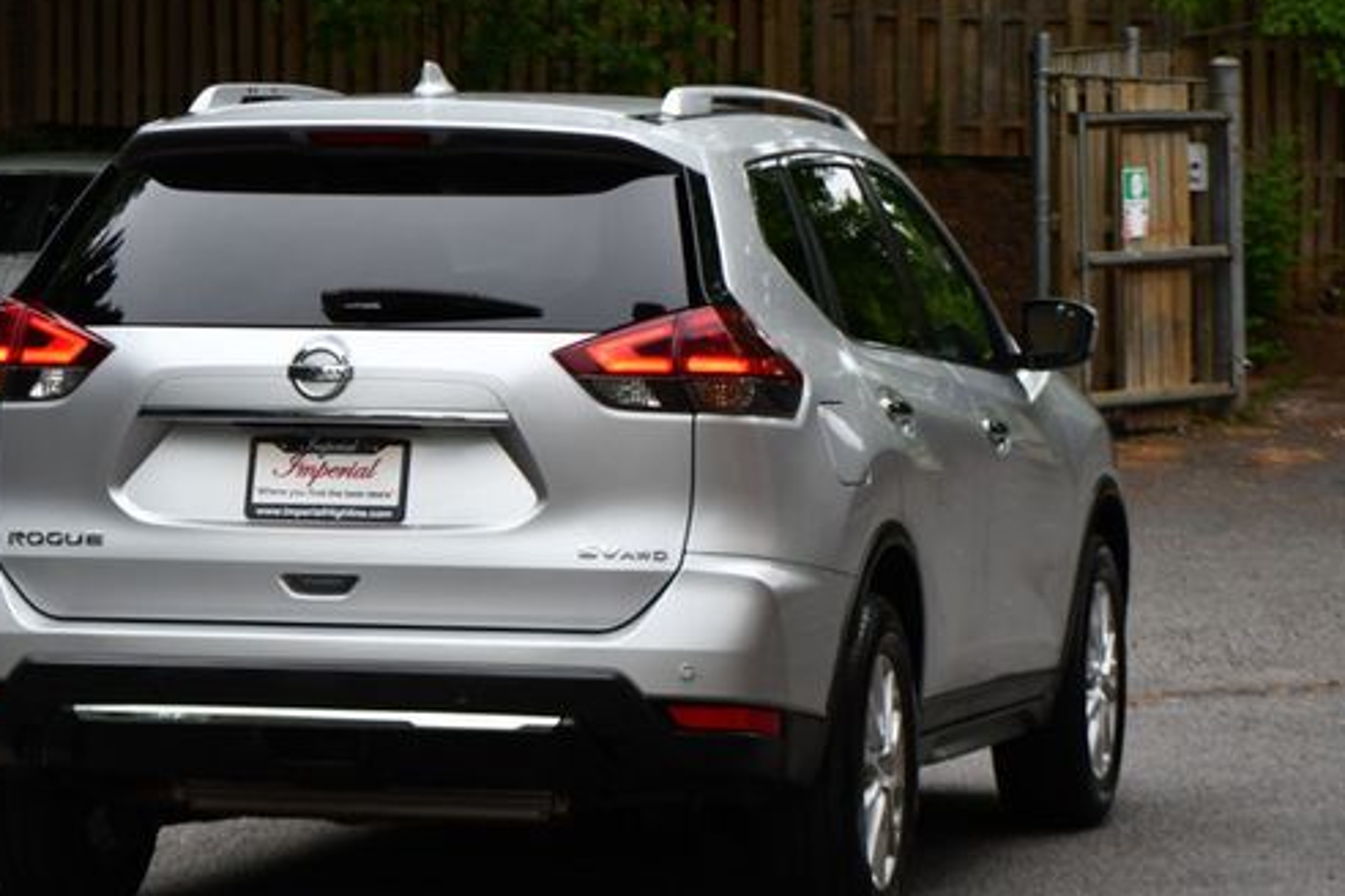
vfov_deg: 8.3
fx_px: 6164
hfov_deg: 12.4
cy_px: 432
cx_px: 487
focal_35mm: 165
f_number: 5
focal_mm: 85
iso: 400
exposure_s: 1/250
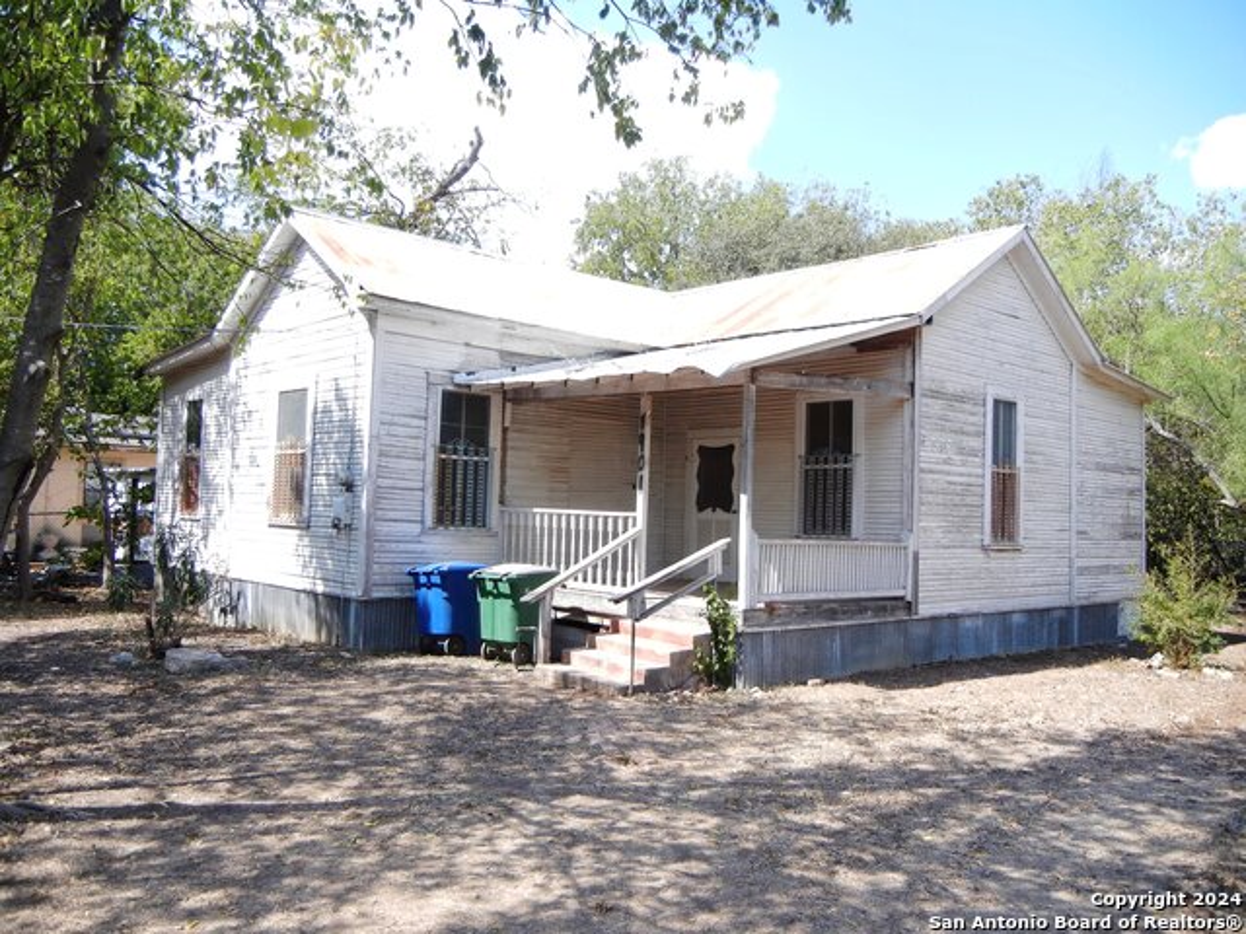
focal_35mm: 30
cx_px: 623
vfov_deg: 46.8
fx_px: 1080
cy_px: 467
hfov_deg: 60.0
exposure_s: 1/468
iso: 160
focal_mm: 5.4
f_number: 3.5
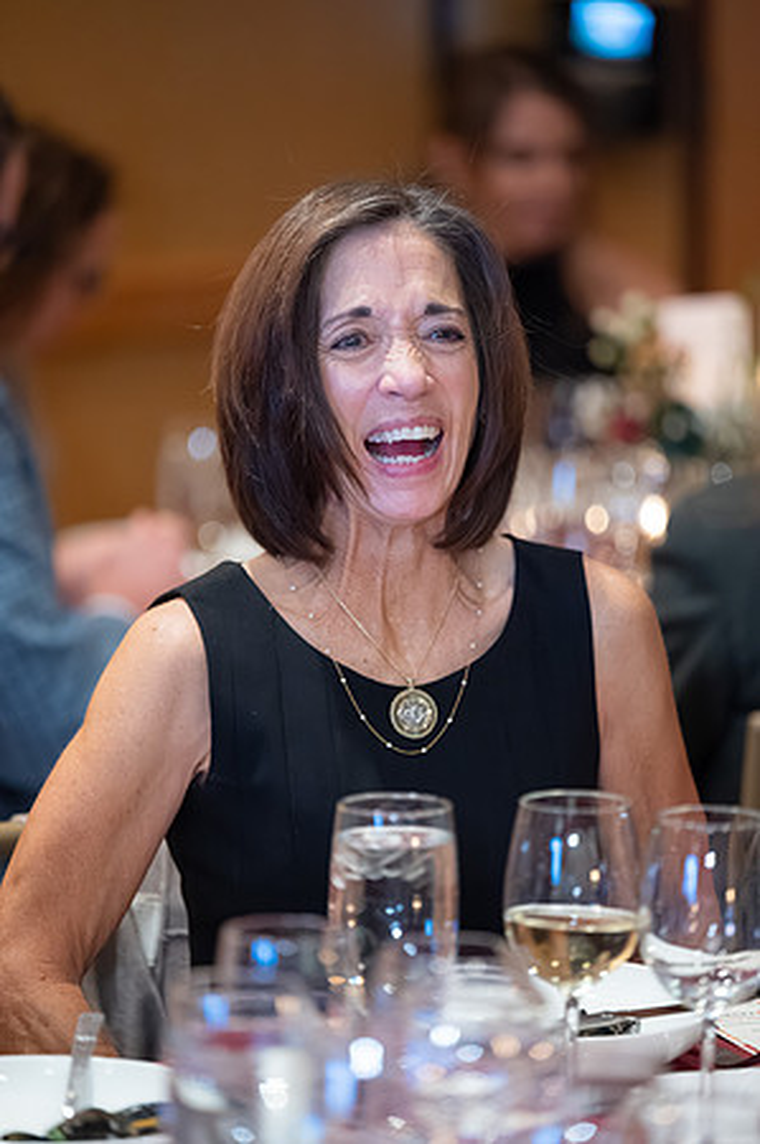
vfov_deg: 11.1
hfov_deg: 7.4
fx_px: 5871
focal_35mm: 185
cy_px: 572
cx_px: 380
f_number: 2.8
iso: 8000
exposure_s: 1/200
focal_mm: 185
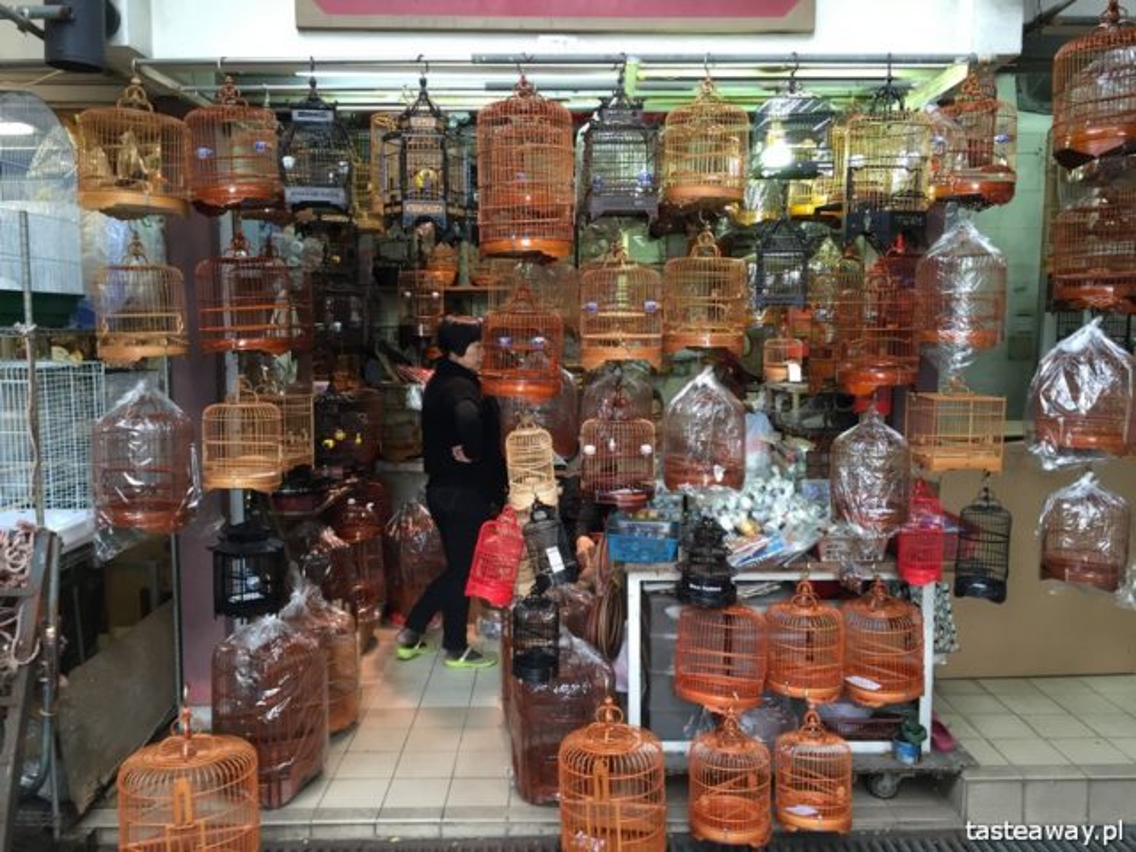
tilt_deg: -4.9
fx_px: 952
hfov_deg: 61.7
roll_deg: +0.0
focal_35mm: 29
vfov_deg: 48.2
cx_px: 568
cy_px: 426
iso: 80
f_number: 2.2
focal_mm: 4.15
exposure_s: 1/33
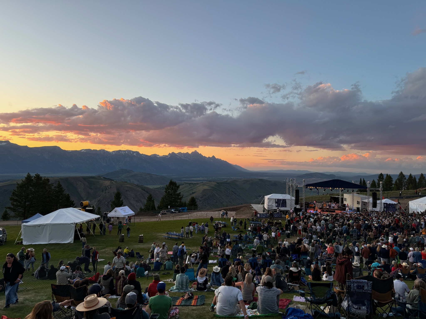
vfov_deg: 56.8
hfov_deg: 71.6
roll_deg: -2.6
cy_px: 160
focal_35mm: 24
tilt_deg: +0.6
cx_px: 213
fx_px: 295
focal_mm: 6.76
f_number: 1.78
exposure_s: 1/149
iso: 64
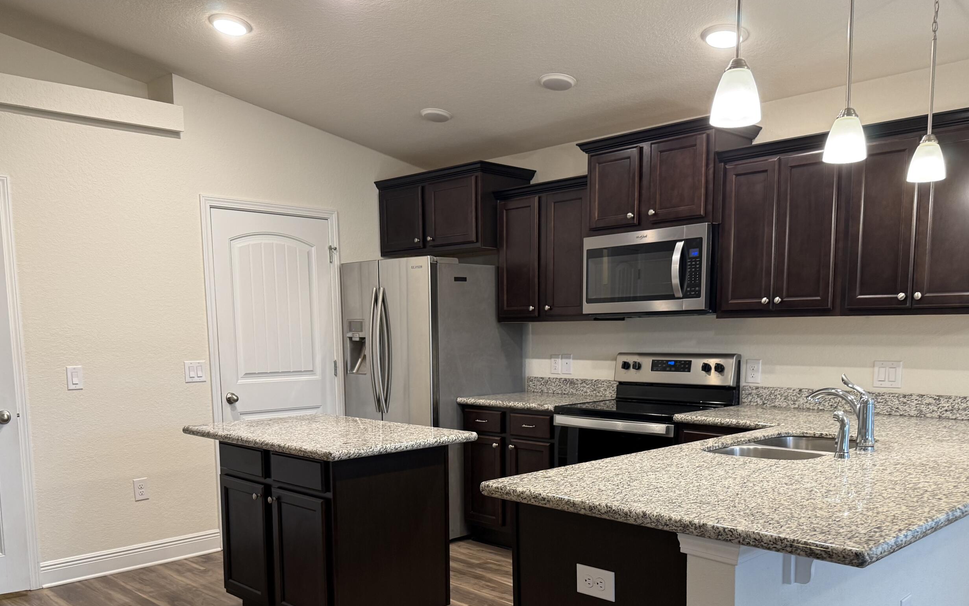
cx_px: 483
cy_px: 433
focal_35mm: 31
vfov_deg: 39.8
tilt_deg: -7.7
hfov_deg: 61.2
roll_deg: +0.9
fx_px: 819
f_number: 1.78
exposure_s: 1/60
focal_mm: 6.76
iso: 160
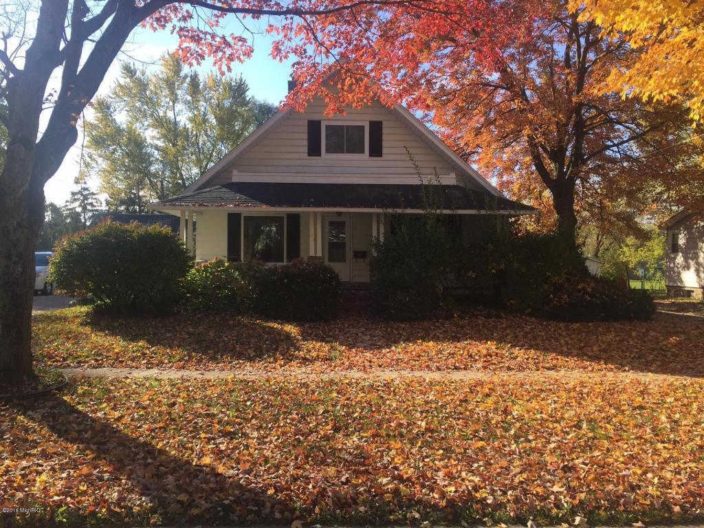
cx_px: 352
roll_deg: +0.0
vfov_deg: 48.2
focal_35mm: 29
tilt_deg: -0.9
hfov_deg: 61.7
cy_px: 264
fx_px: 590
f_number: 2.2
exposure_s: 1/824
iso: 32
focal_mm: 4.15
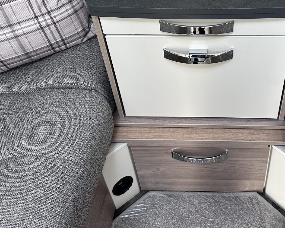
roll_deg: +1.4
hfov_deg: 45.9
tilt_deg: -40.9
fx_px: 329
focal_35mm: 39
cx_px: 198
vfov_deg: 37.7
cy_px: 72
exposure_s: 1/121
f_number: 1.78
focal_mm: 6.86
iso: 200
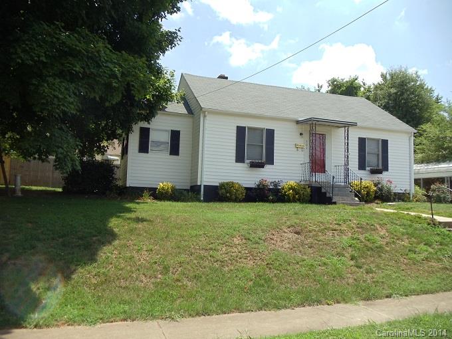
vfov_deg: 32.9
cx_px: 226
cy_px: 170
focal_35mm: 44
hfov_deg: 42.9
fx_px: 575
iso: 80
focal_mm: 6
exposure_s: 1/125
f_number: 7.1
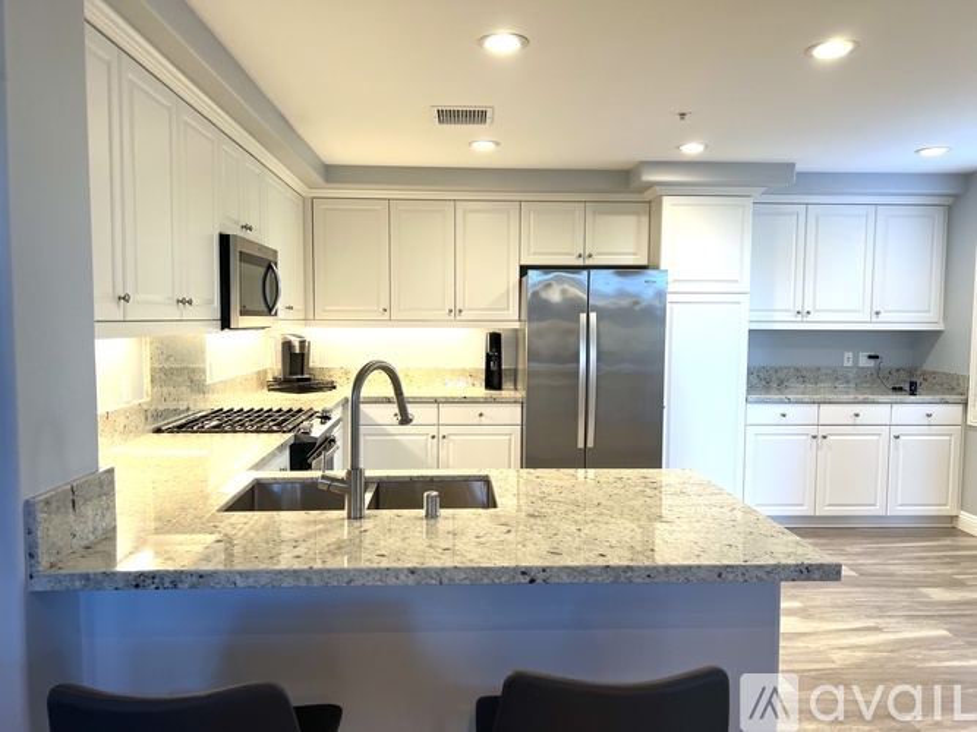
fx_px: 734
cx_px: 488
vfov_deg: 53.0
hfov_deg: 67.3
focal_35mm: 26
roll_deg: -1.0
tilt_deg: -4.5
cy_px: 366
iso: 80
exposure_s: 1/120
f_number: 1.5
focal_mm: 5.7
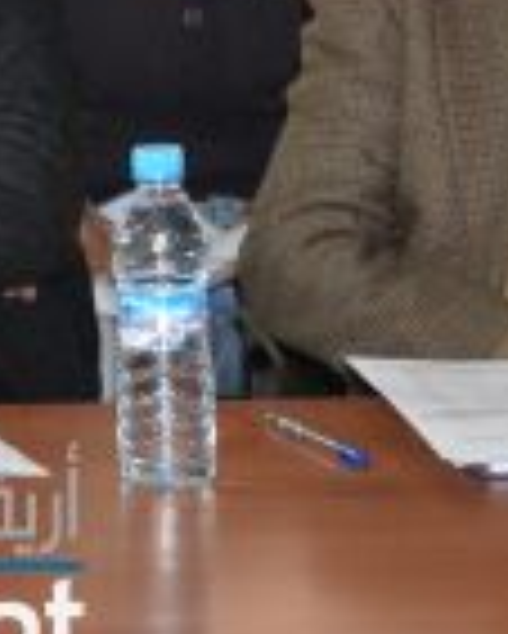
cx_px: -252
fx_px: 3830
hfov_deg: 7.5
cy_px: -40
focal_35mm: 204
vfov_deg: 9.4
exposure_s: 1/60
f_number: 4.8
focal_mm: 32
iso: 3200
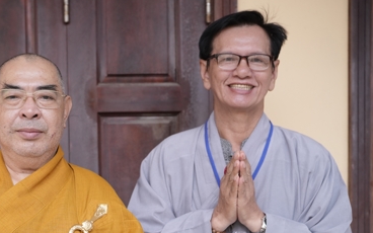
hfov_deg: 31.8
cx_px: 87
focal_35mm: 63
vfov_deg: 20.4
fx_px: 640
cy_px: 188
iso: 800
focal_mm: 35
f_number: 2.2
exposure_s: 1/2500
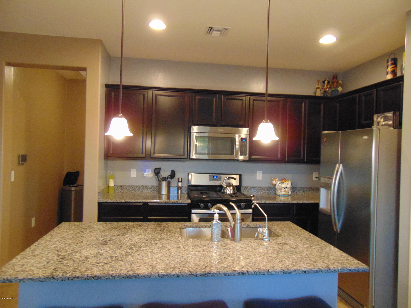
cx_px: 206
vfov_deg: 54.9
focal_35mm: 25
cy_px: 154
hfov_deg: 69.4
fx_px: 297
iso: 400
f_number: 3
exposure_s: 1/15
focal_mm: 4.5
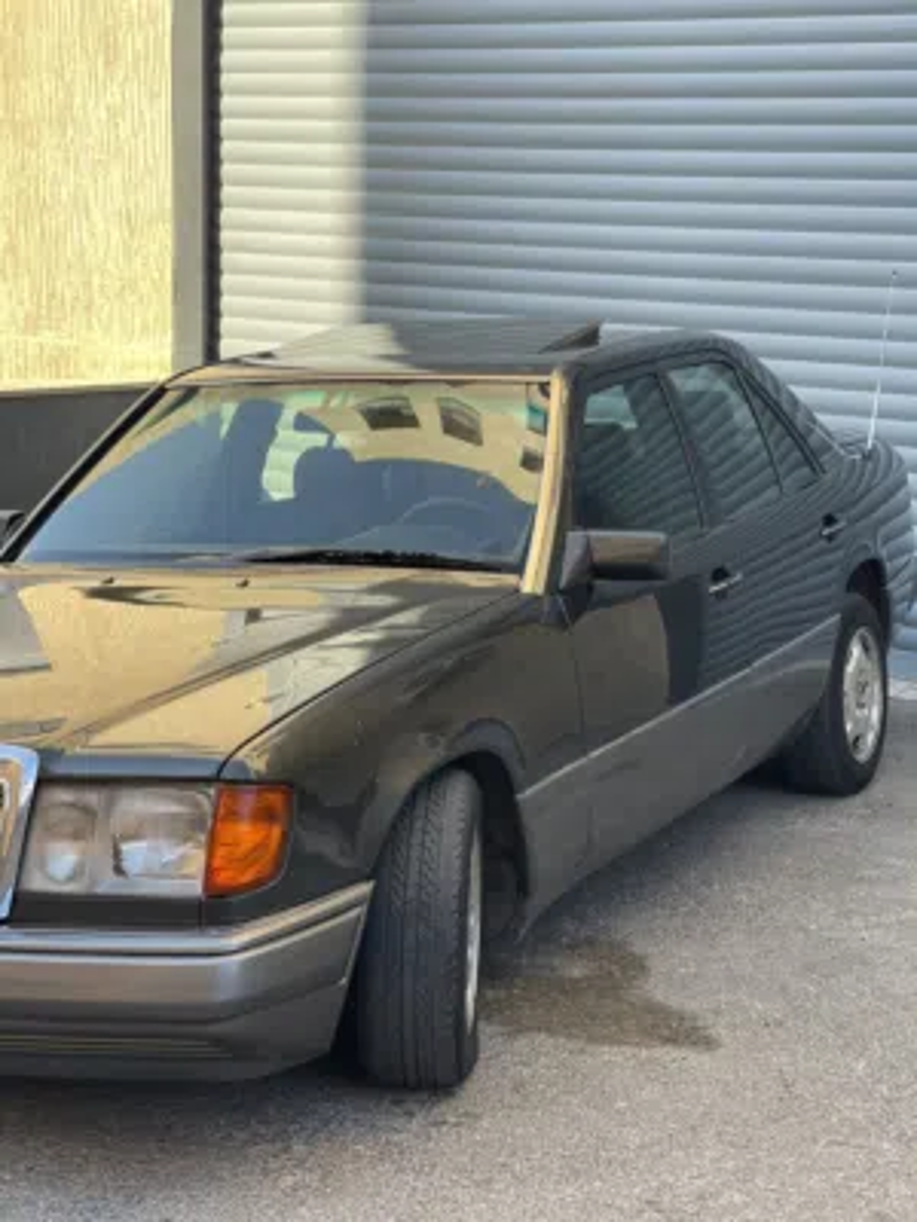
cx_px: 458
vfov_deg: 30.3
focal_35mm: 64
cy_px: 611
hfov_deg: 22.9
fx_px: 2261
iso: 25
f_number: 2.2
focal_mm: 7.5
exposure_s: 1/121
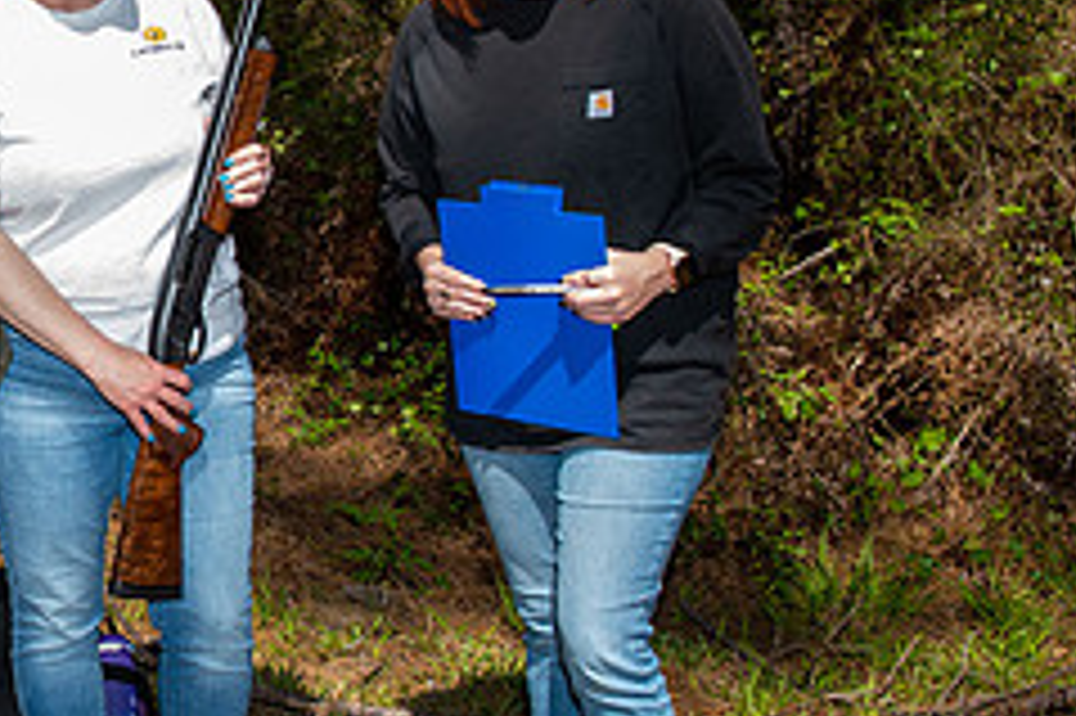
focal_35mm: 68
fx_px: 2031
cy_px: 338
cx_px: -117
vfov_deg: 20.0
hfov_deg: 27.1
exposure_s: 1/250
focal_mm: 28
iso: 50
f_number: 5.6
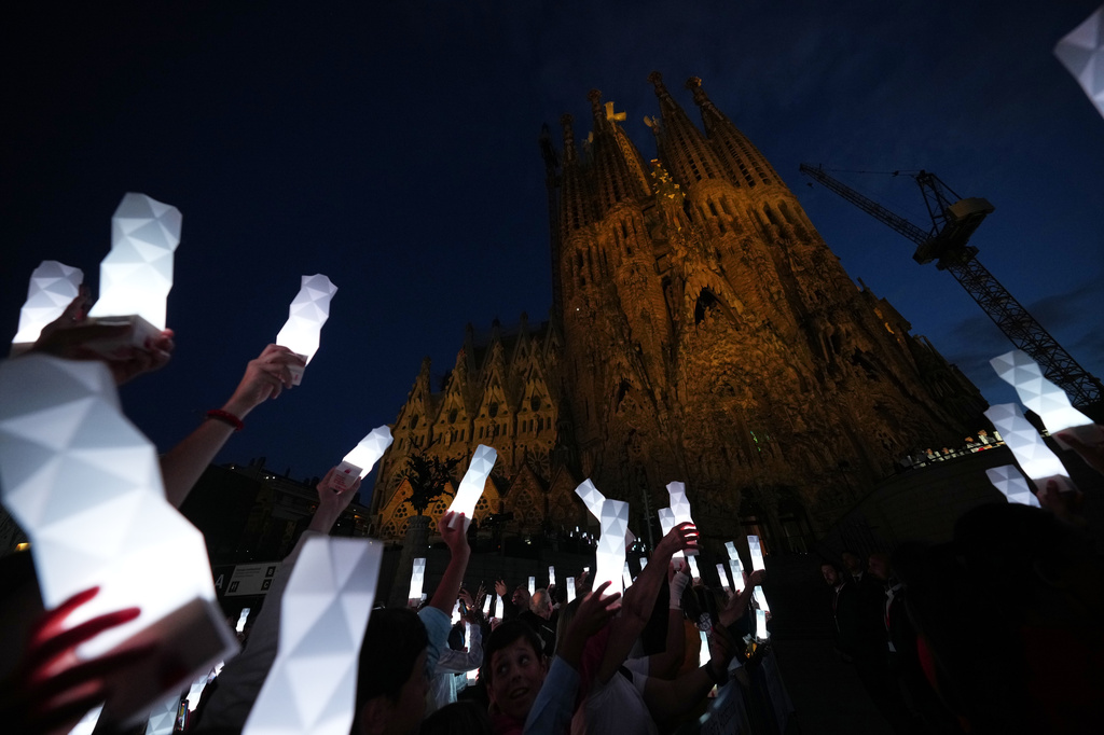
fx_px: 368
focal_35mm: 12
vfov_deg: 90.0
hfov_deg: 112.6
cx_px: 552
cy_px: 368
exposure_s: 1/100
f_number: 2.8
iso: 2500
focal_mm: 12
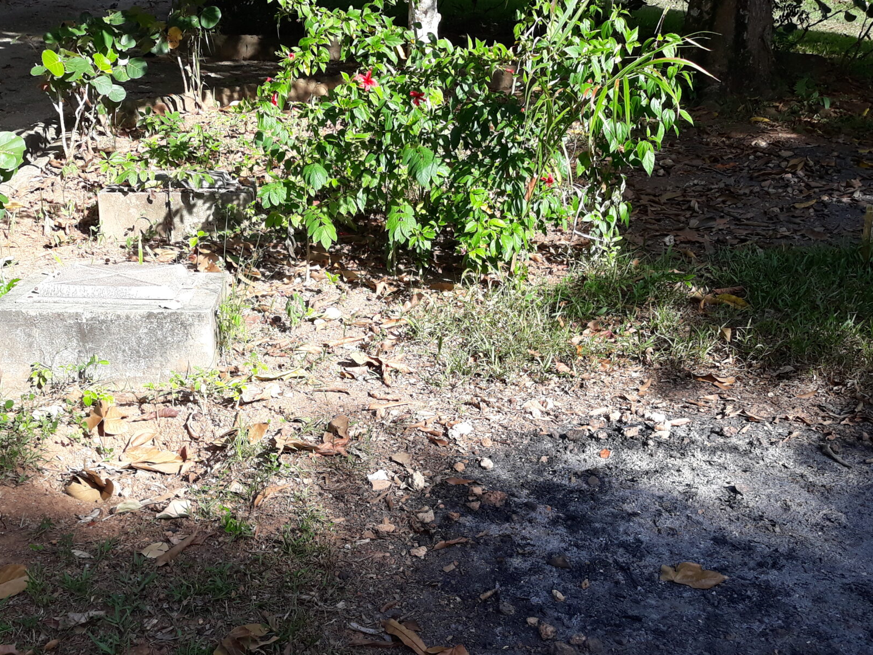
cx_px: 388
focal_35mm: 43
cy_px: 499
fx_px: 1085
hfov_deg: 43.8
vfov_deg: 32.9
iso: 40
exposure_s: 1/524
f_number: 1.7
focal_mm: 3.71
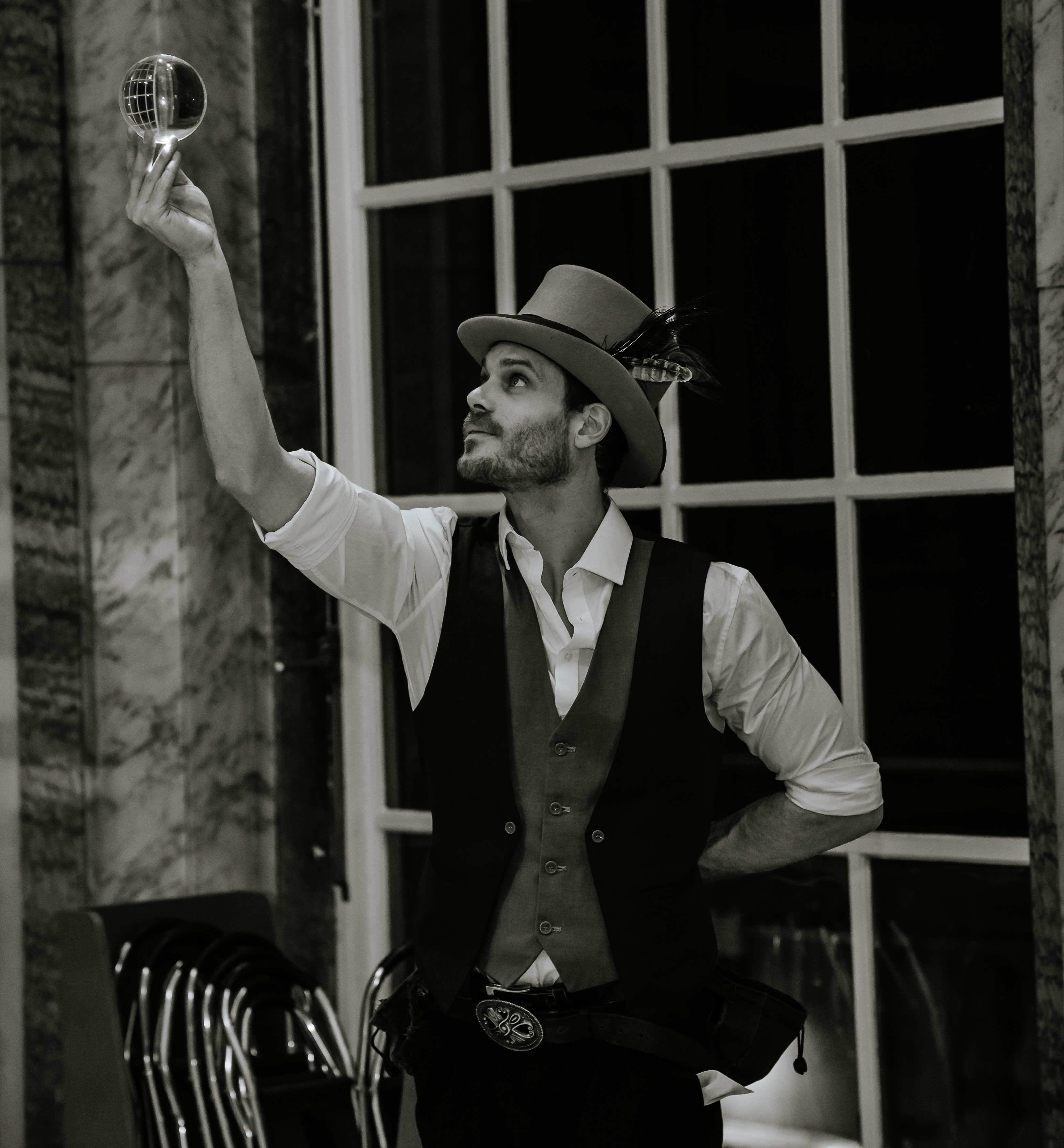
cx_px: 537
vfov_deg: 14.2
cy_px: 496
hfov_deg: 13.1
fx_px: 4622
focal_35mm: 128
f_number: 2.8
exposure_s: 1/200
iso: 800
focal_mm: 85
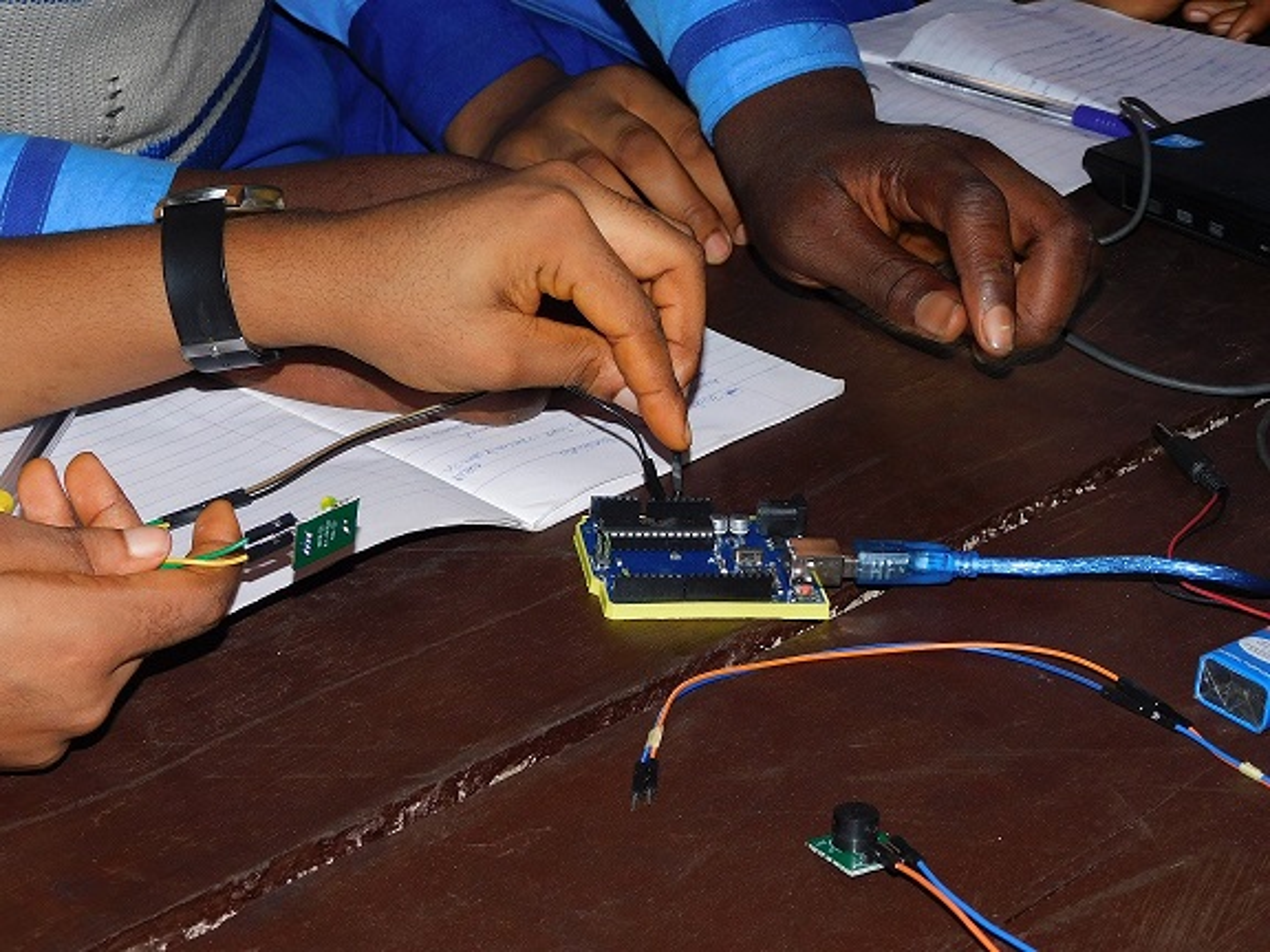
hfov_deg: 27.4
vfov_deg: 20.7
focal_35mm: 71
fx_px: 2605
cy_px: 476
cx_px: 635
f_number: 4.3
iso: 200
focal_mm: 12.6
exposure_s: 1/30
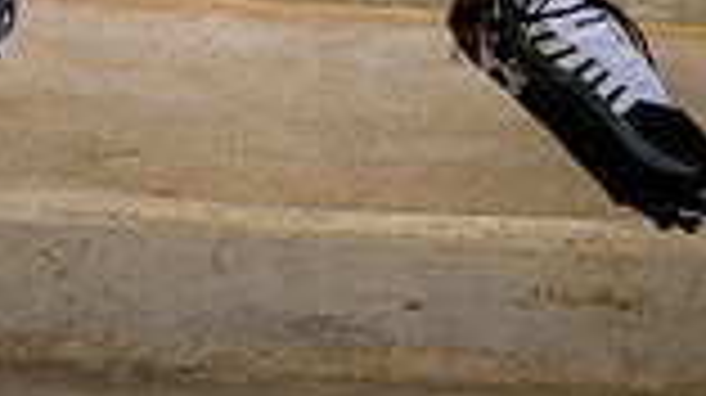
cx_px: 310
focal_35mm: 72
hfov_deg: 29.3
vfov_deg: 12.6
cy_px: -585
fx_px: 1347
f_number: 6.3
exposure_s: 1/250
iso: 100
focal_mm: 24
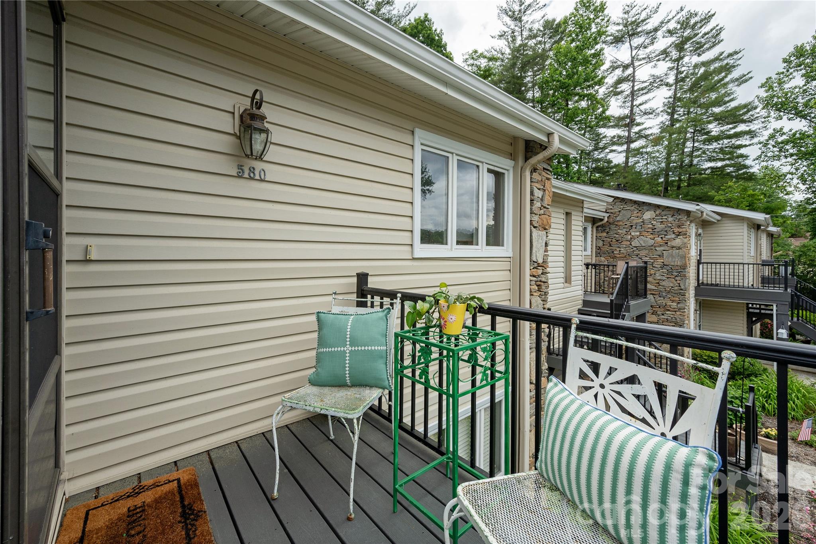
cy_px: 272
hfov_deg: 104.3
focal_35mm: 14
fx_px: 317
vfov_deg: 81.2
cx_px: 408
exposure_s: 1/800
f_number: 7.1
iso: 250
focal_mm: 14
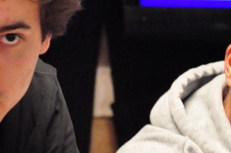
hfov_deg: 6.8
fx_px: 1942
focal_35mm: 303
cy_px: 111
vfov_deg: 4.5
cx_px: -52
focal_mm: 70
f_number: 5.3
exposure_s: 1/30
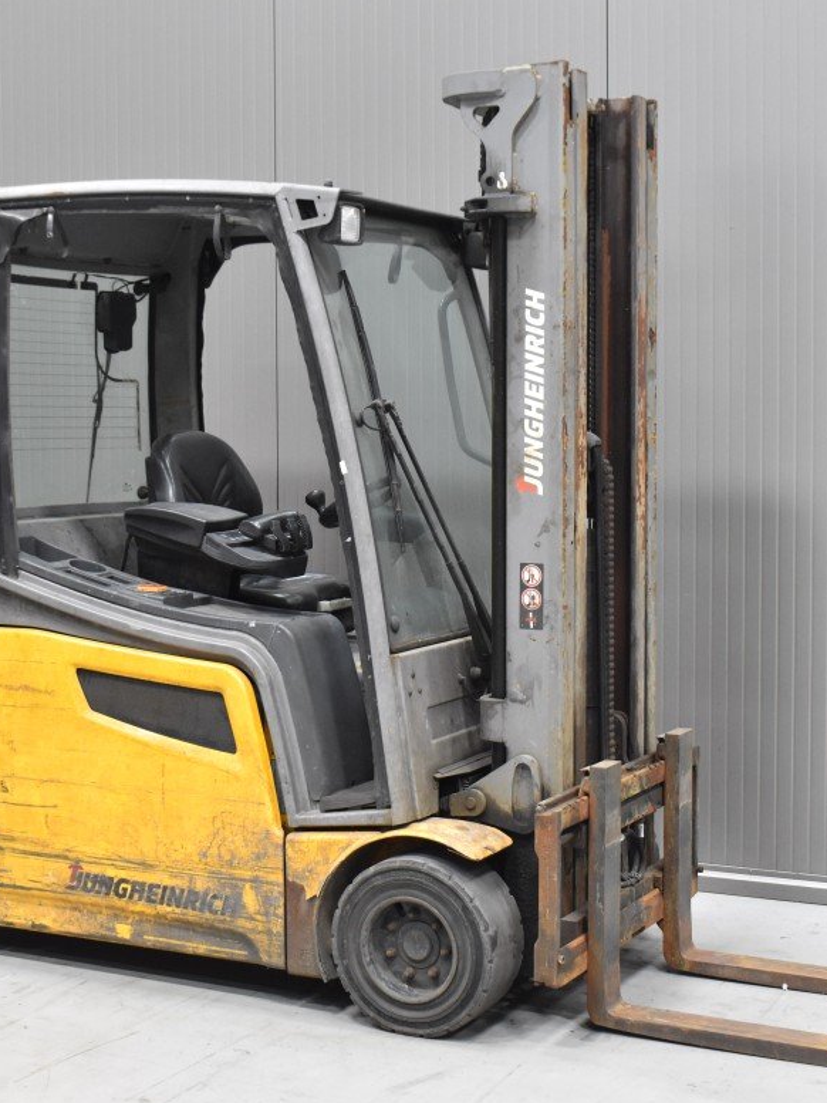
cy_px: 552
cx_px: 382
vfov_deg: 33.2
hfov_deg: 25.2
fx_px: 1848
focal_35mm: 58
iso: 1600
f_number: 5
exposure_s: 1/30
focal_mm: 26
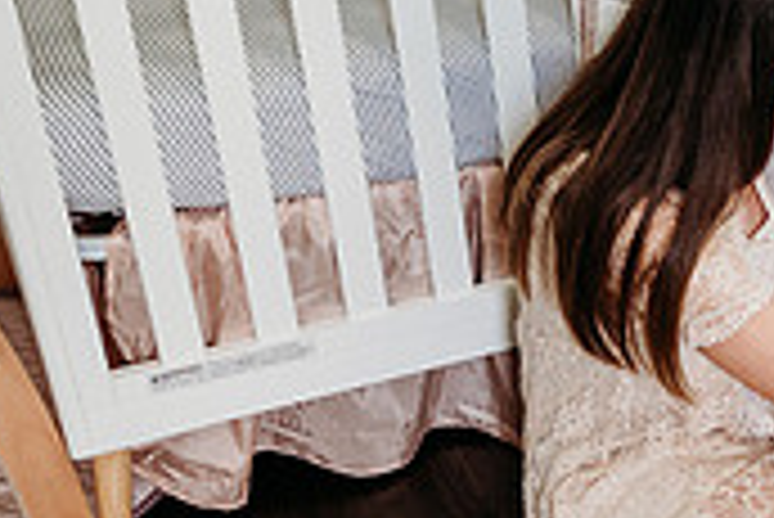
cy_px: 318
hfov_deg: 22.5
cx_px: 990
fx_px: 1743
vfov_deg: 16.9
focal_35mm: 81
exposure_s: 1/200
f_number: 2.5
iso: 1600
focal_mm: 24
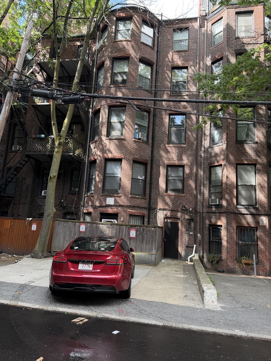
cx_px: 136
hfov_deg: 56.8
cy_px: 180
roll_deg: -4.0
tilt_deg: +9.8
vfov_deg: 71.6
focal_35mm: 24
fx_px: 251
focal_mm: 6.76
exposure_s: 1/289
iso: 80
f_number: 1.78
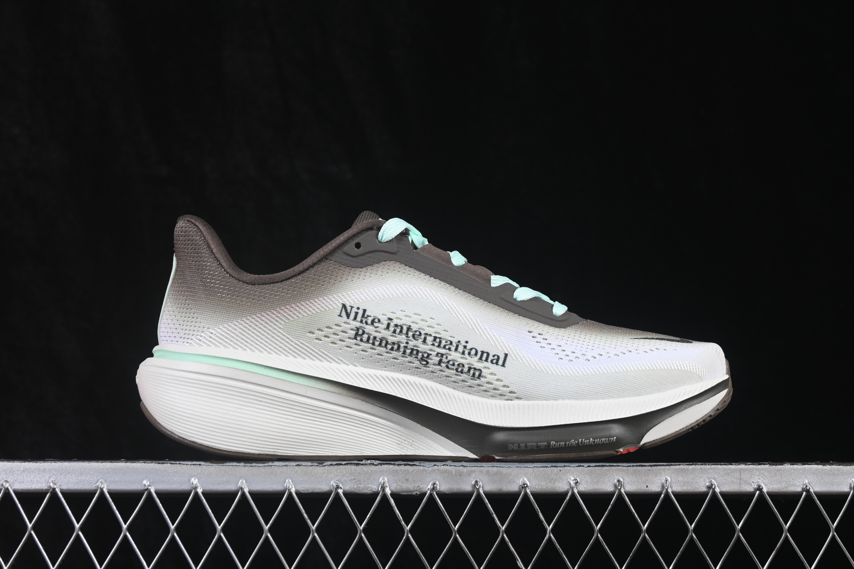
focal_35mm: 75
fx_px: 1779
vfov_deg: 18.2
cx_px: 427
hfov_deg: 27.0
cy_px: 284
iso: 160
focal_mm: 50
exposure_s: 1/80
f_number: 8
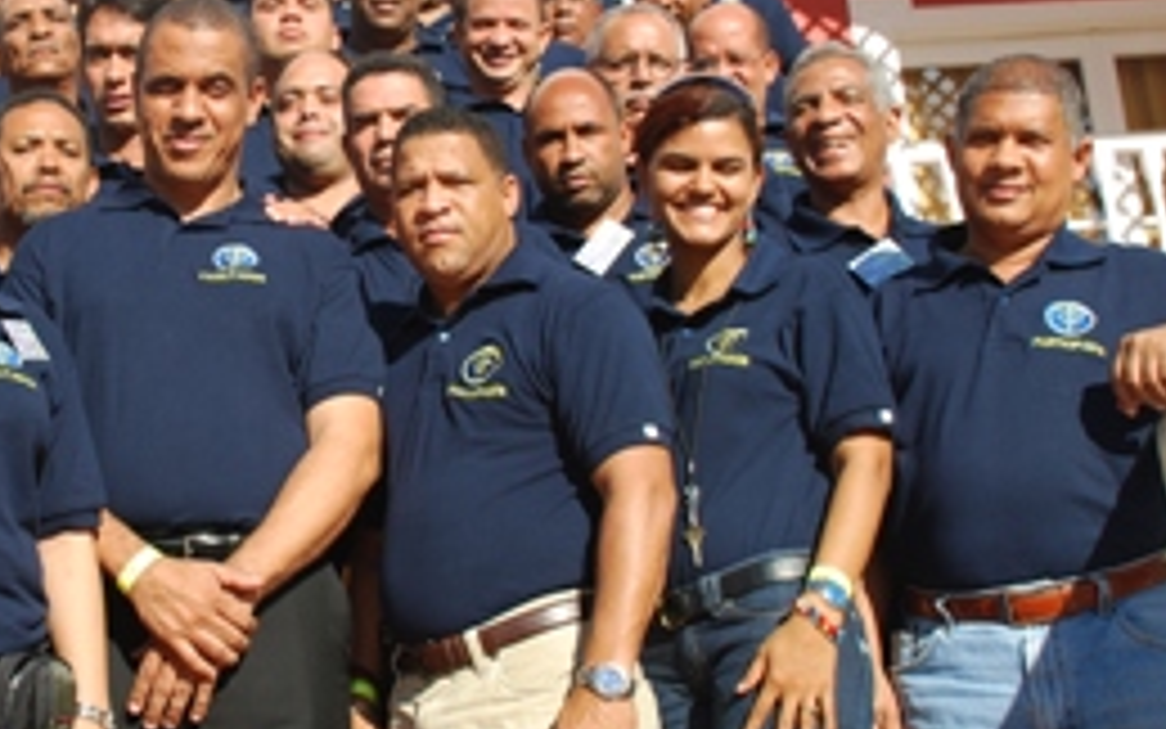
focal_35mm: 69
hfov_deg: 29.0
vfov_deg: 18.9
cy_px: 331
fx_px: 2193
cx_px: 207
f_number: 7.1
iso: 100
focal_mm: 26
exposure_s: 1/200
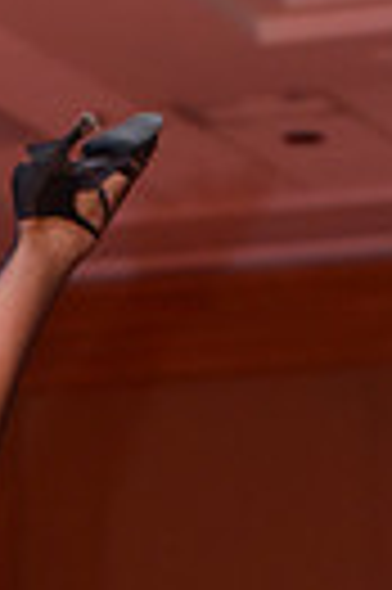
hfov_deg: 4.4
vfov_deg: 6.5
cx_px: -264
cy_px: 1076
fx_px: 5093
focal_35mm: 311
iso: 1600
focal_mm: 70
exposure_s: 1/250
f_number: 4
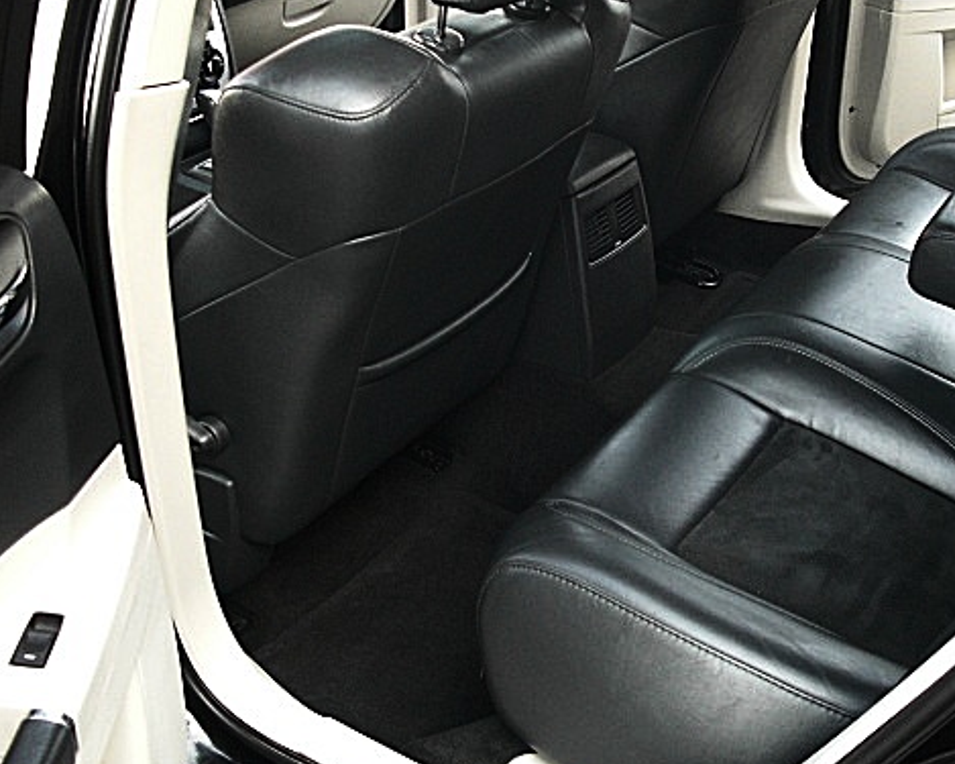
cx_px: 635
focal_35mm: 48
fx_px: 1356
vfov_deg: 31.4
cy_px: 334
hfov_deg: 38.4
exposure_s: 1/80
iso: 400
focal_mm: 6.3
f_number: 2.8
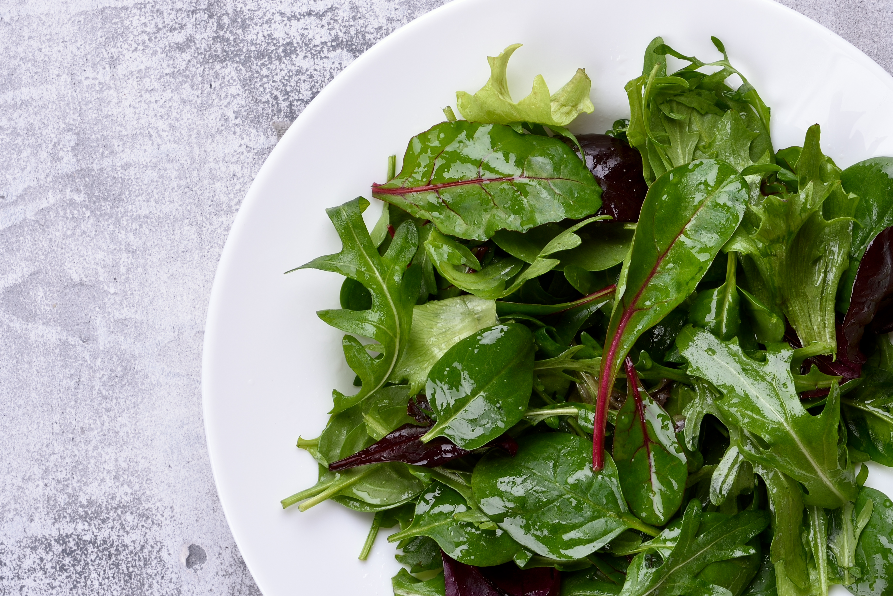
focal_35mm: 98
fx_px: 2432
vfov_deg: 14.0
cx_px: 673
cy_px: 327
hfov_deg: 20.6
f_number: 13
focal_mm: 60
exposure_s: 1/160
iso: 100
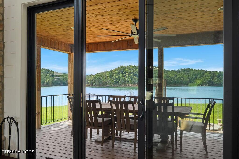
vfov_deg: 45.0
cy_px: 80
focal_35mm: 29
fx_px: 193
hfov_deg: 63.7
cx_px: 120
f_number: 8
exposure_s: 1/20
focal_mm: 29
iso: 400
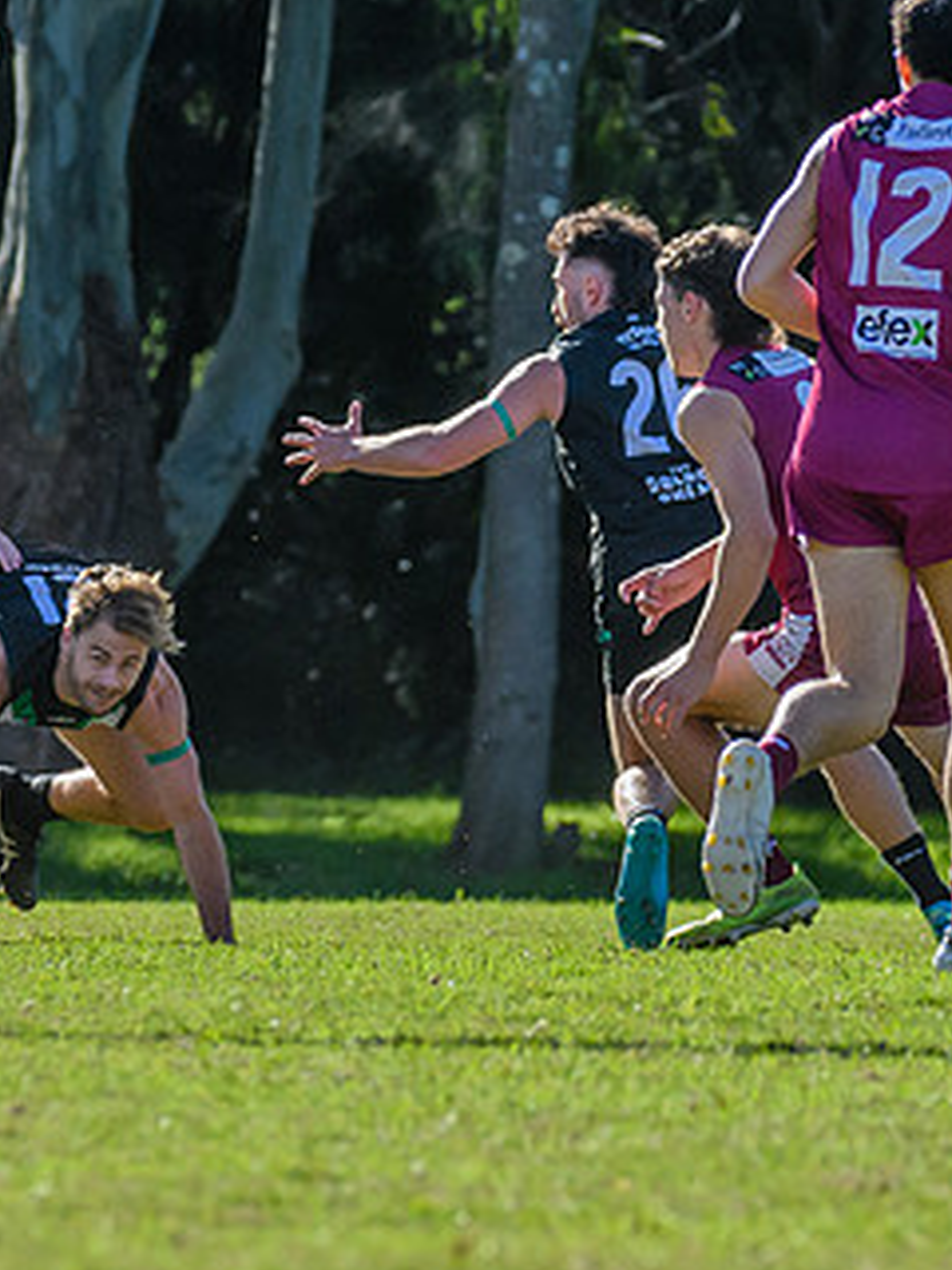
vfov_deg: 2.1
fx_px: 33882
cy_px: 908
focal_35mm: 924
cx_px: 302
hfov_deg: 1.6
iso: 800
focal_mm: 250
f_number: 7.1
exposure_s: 1/1600
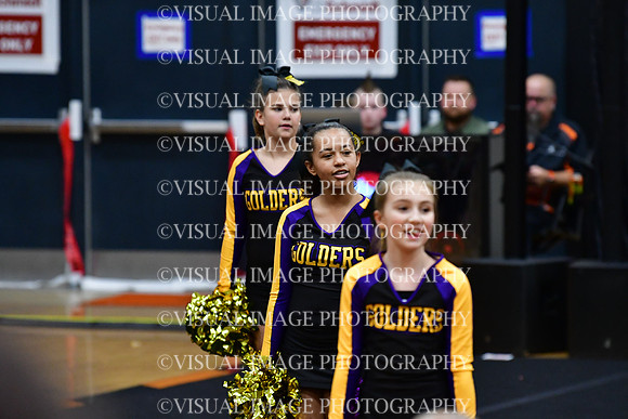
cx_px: 314
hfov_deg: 6.9
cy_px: 210
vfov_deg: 4.6
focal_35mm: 300
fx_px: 5234
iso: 4000
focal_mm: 200
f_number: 3.5
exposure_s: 1/500
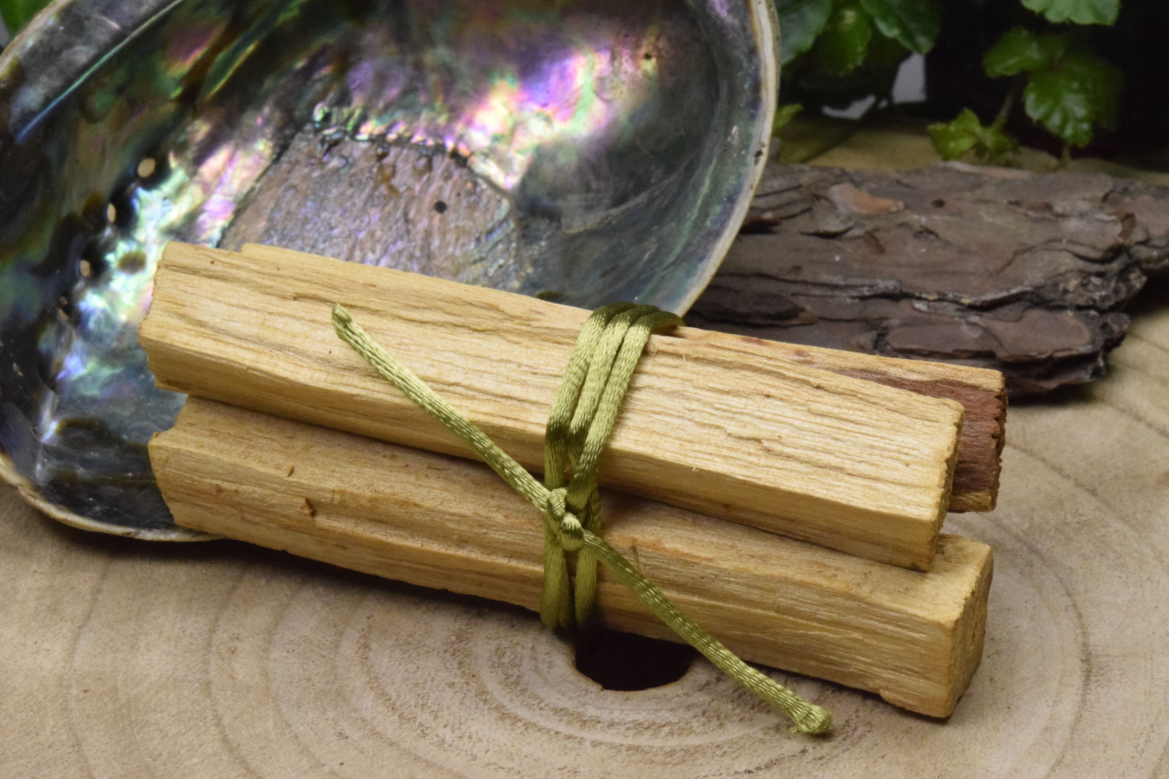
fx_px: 2922
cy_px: 390
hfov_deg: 22.6
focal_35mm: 90
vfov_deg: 15.2
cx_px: 584
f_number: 29
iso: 6400
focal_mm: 60
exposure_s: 1/200
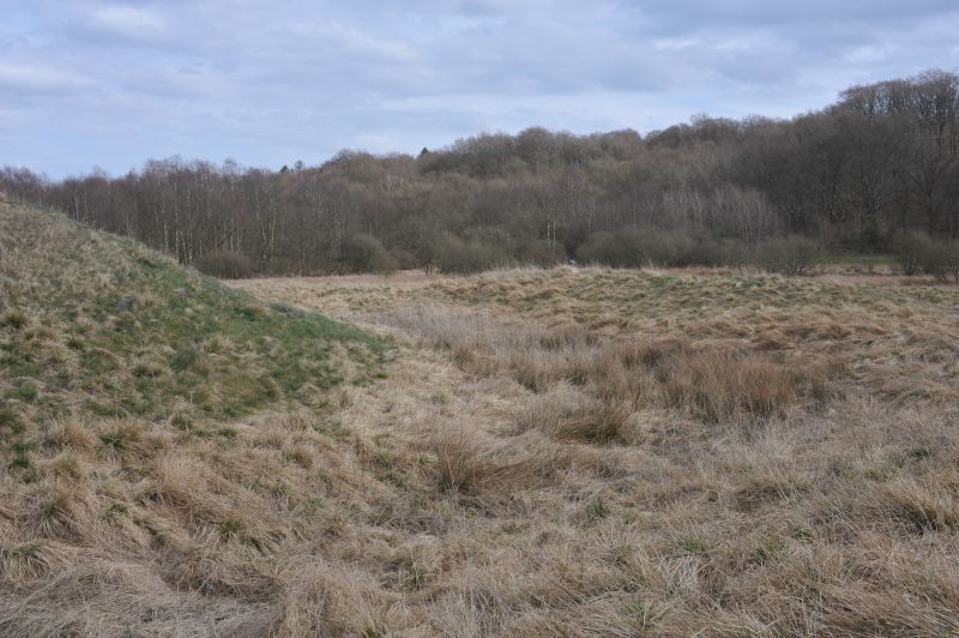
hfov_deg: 54.5
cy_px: 319
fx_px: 932
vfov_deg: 37.8
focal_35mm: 35
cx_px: 480
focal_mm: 35
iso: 200
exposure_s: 1/125
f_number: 11
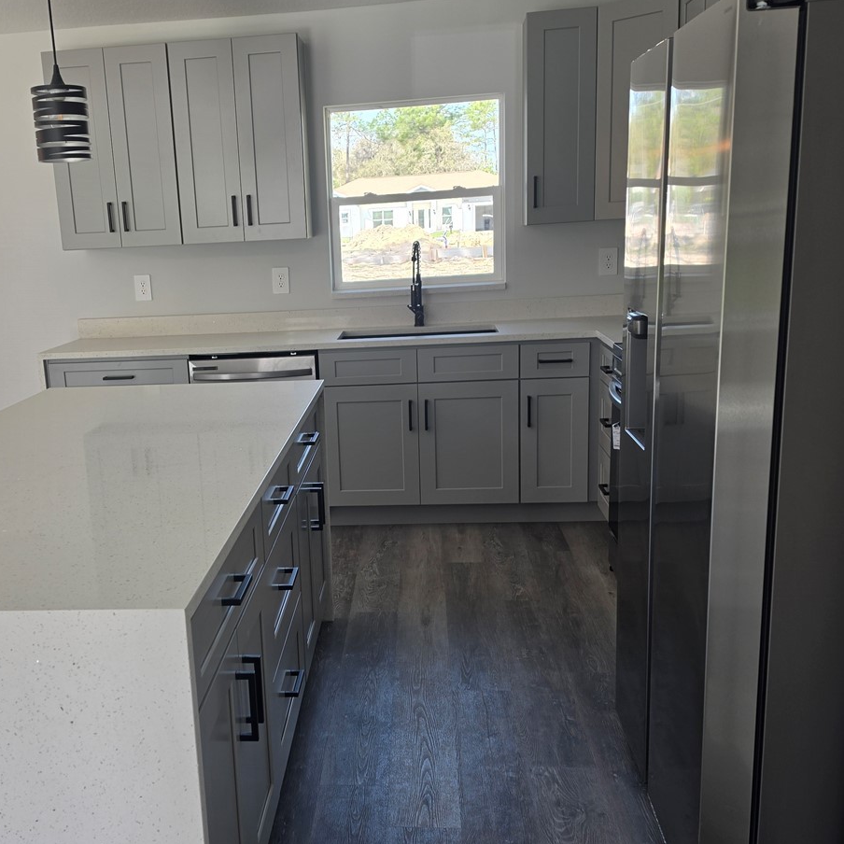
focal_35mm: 36
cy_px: 459
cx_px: 302
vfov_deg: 46.0
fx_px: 993
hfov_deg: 45.5
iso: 16
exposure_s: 1/120
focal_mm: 6.5
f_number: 1.4
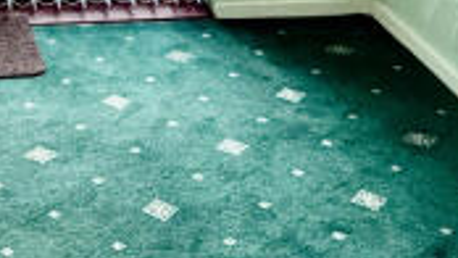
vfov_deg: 12.4
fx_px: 1093
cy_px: -197
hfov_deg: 22.3
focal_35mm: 90
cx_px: -50
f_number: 2.2
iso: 200
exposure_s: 1/100
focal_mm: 2.22
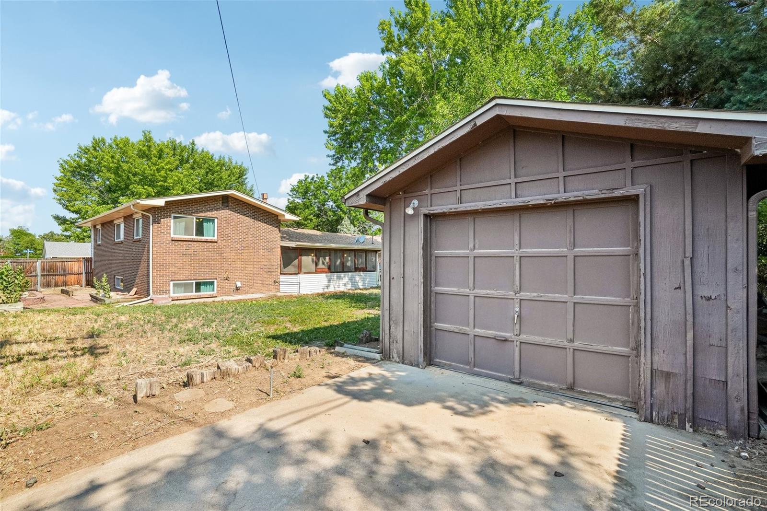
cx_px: 384
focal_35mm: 15
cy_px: 256
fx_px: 319
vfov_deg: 77.3
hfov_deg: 100.4
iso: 400
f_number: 8
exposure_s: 1/640
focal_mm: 10
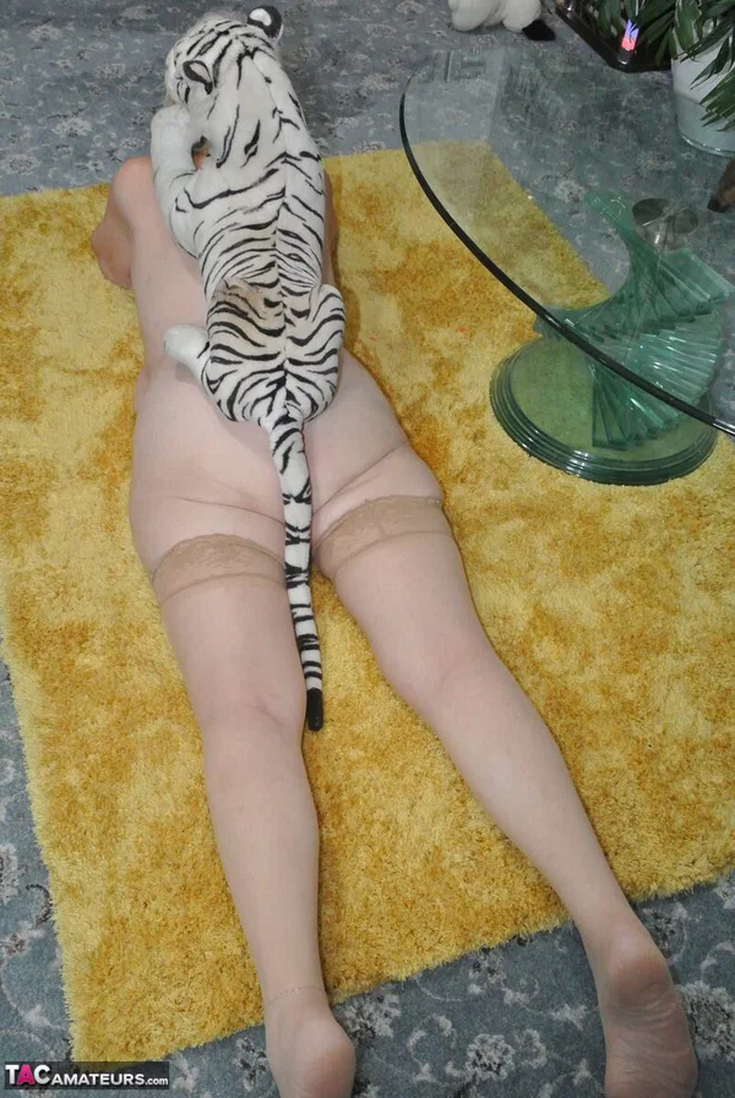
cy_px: 549
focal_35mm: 36
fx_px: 1100
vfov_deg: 53.1
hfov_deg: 37.0
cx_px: 368
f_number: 6.3
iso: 1600
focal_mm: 13.4
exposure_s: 1/60
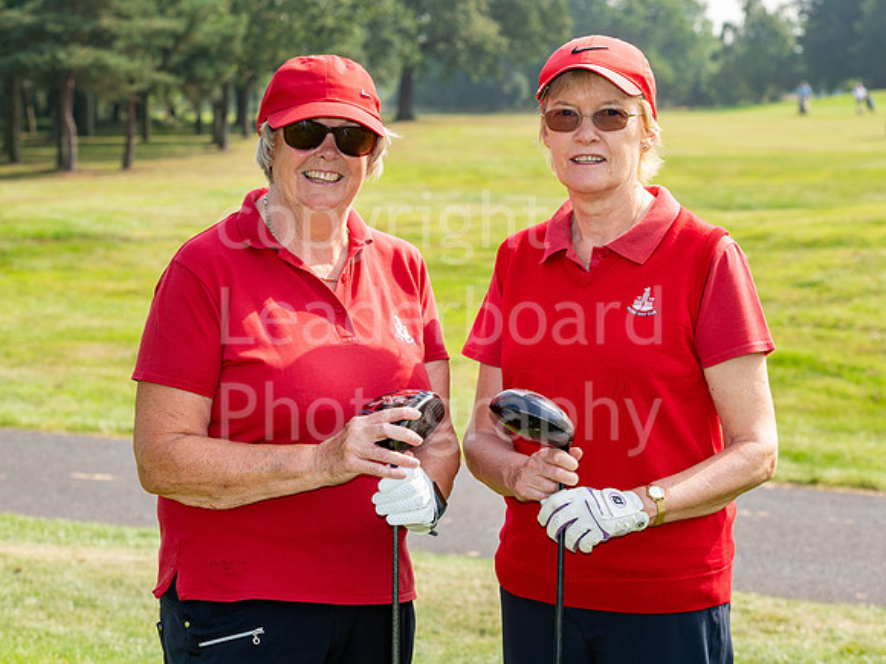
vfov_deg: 12.0
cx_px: 487
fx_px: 3155
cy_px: 245
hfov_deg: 16.0
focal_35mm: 123
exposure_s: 1/200
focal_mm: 90
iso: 100
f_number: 8
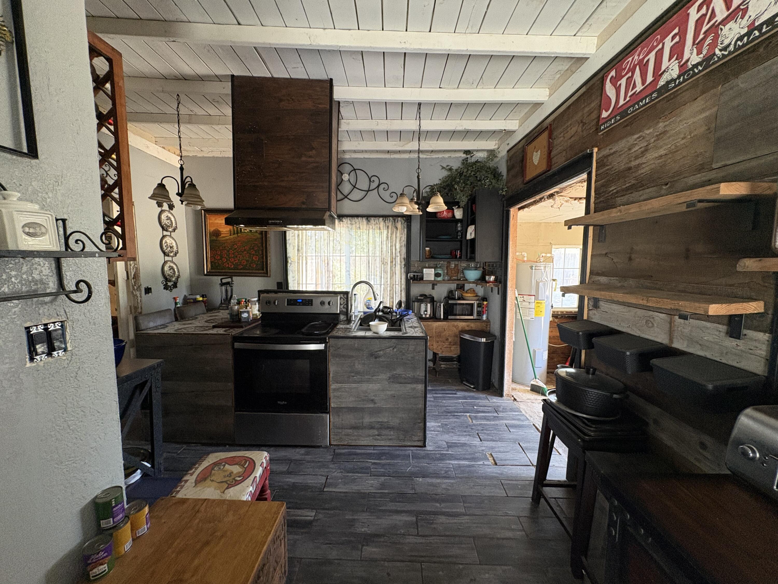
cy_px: 292
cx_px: 389
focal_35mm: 14
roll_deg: -1.0
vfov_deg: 85.7
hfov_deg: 102.1
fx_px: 315
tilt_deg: -5.8
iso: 200
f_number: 2.2
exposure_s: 1/62
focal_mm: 2.22
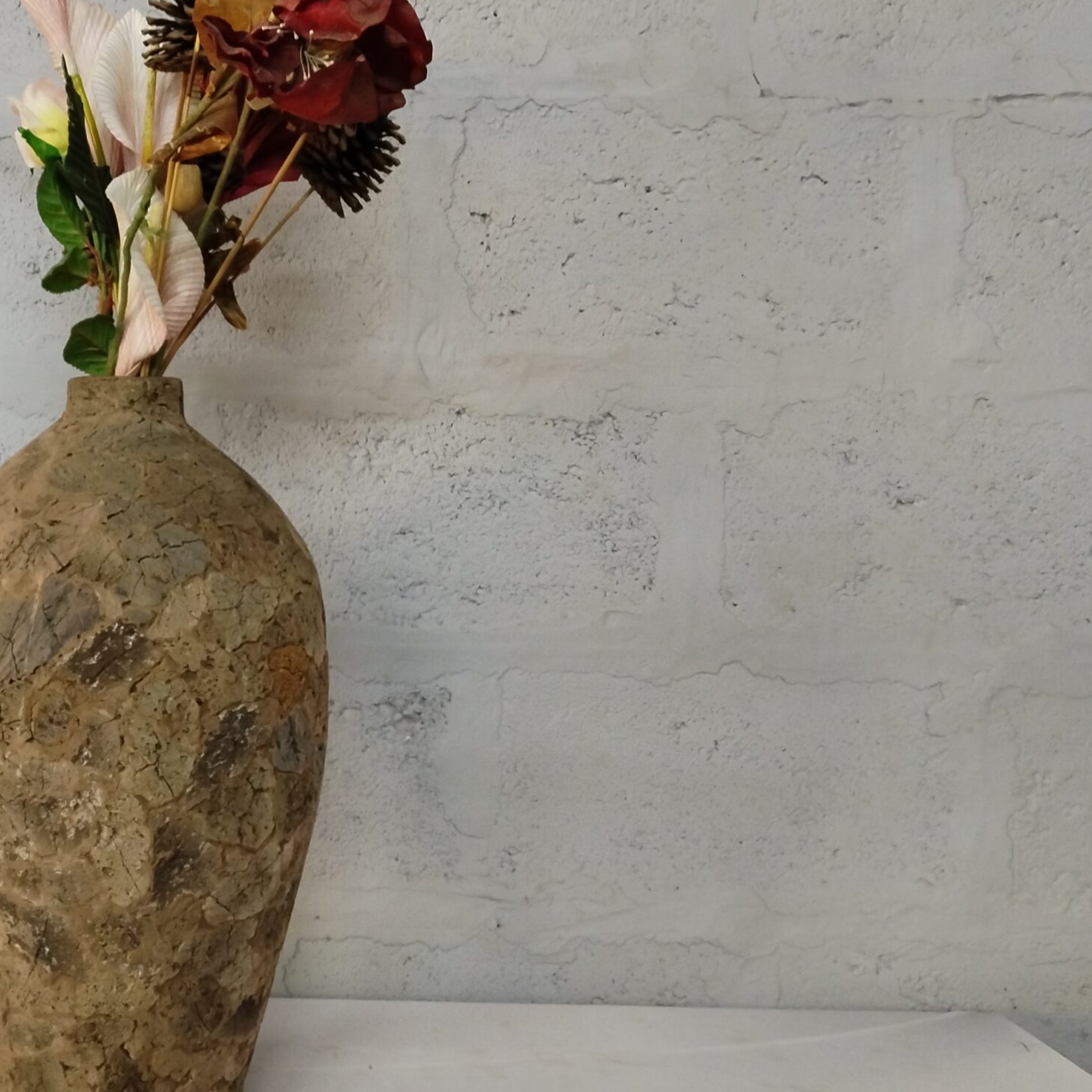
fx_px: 1428
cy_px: 529
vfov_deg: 41.9
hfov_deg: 39.6
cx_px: 169
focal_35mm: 40
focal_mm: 4.25
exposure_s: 1/20
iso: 624
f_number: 1.8
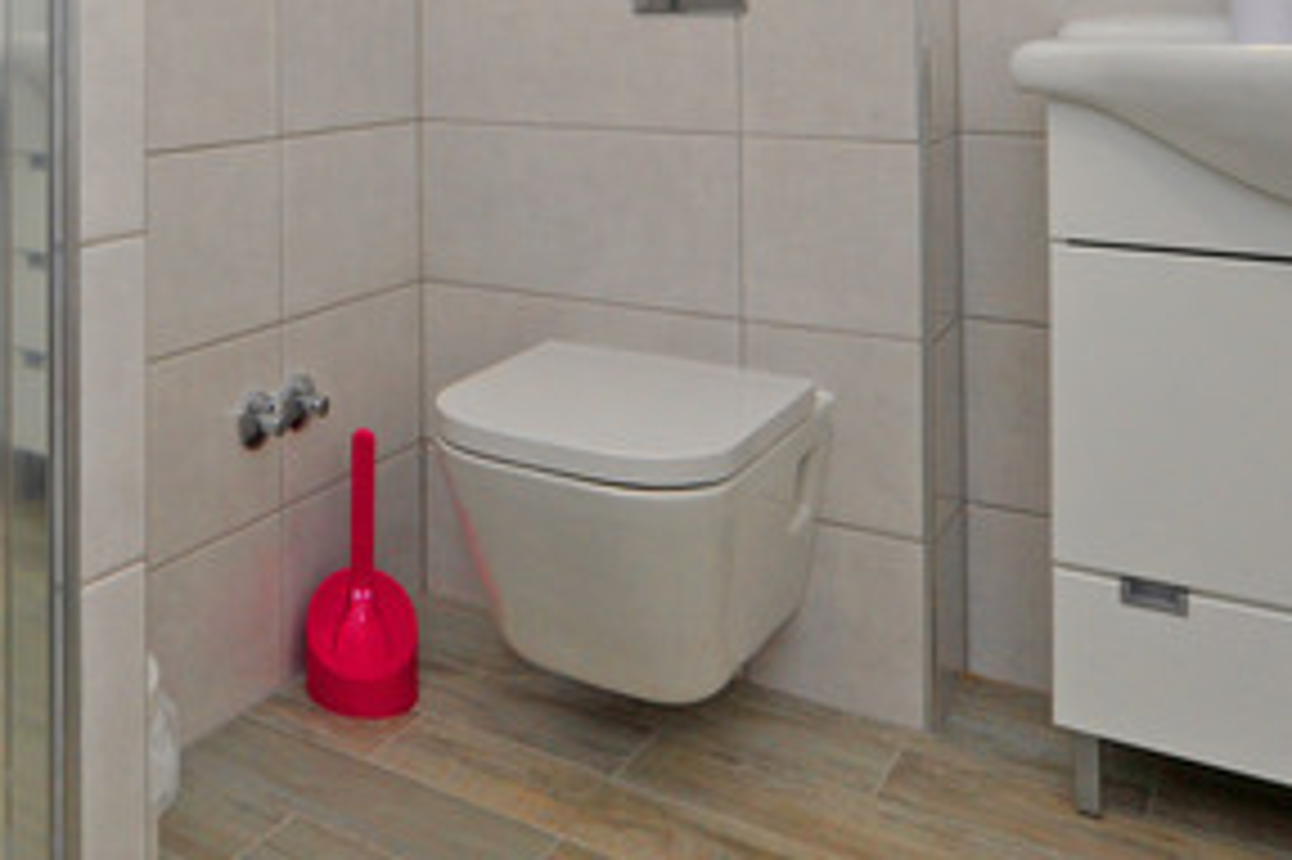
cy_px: -32
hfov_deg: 44.9
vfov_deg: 31.2
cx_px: 122
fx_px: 1399
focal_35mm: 39
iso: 1250
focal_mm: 14
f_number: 8
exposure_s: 1/60
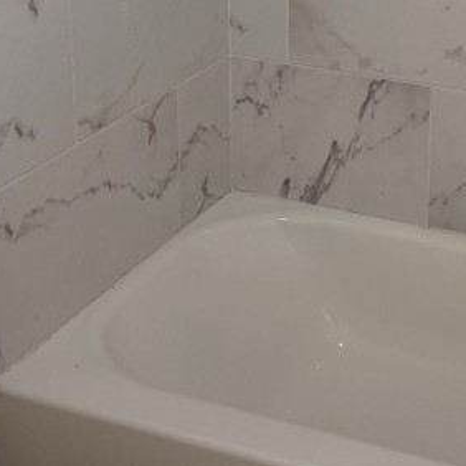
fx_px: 1173
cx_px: 456
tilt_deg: -16.1
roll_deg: -2.2
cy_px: 13
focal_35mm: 77
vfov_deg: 21.8
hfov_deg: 21.7
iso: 200
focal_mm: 6.76
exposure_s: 1/204
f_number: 1.78
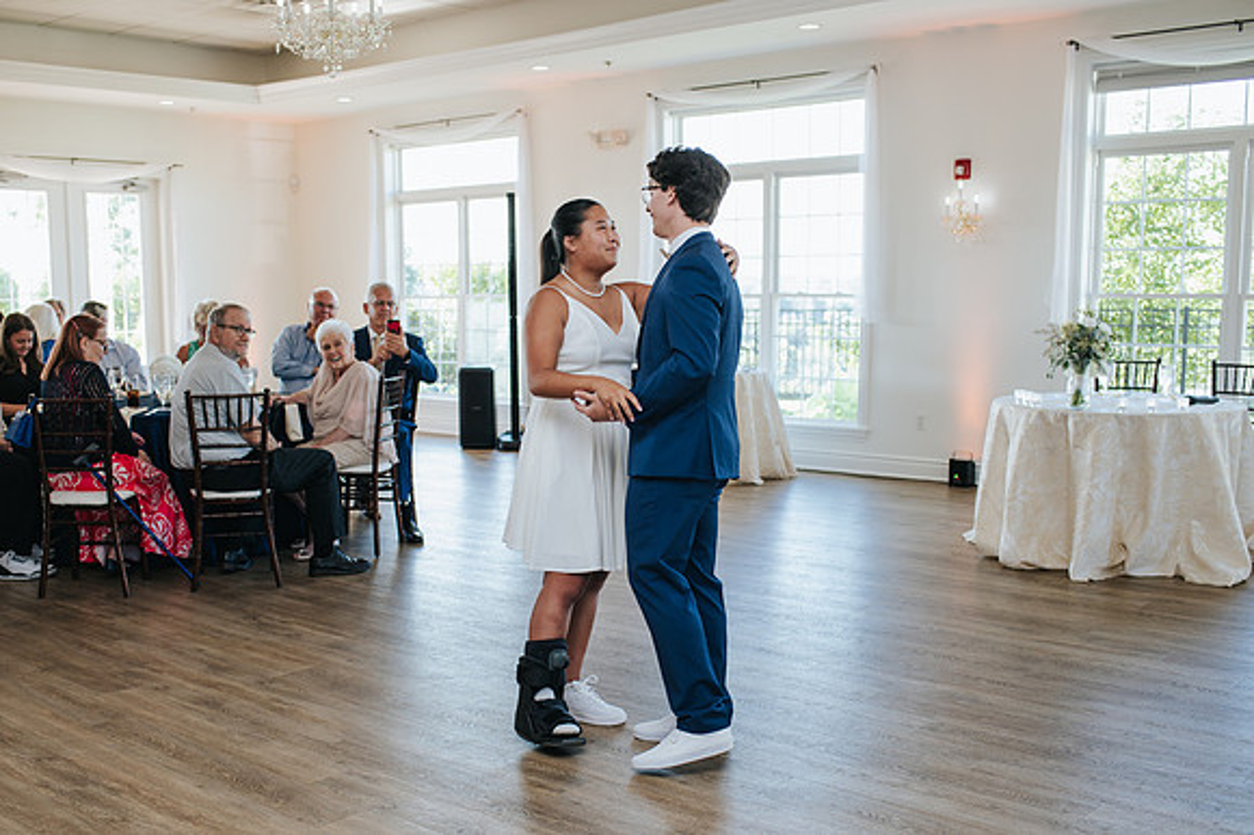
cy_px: 474
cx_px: 569
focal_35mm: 40
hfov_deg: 48.7
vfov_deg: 33.5
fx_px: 1382
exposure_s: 1/200
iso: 560
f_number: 3.2
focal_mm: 35
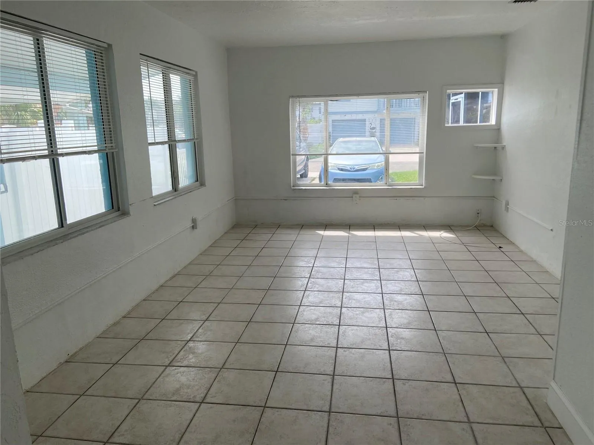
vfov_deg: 53.1
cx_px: 297
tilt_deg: -11.0
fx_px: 446
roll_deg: +1.5
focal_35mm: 26
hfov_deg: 67.3
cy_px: 222
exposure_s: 1/485
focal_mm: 4.25
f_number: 1.8
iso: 32
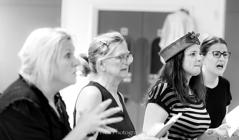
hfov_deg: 15.4
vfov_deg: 9.0
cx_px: 131
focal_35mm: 138
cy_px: 49
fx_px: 885
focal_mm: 116
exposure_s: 1/50
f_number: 2.8
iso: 1000
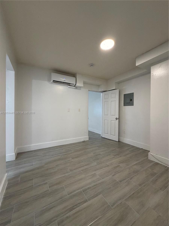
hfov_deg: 85.7
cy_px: 113
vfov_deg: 102.1
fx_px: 91
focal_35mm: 14
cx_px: 84
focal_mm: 2.22
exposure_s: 1/60
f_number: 2.2
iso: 250
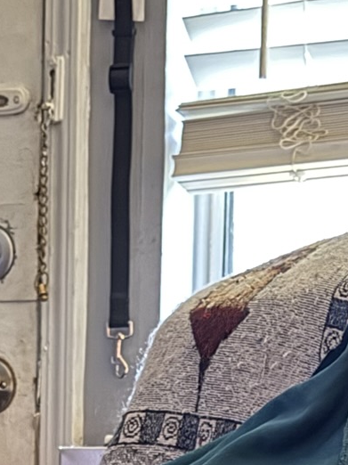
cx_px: 37
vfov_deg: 10.3
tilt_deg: -6.4
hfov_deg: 8.0
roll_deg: -0.9
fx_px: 2468
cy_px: 730
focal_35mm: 184
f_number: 1.78
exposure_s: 1/9
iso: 1250
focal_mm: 6.76
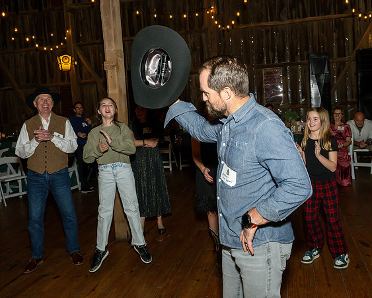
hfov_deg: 54.5
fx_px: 359
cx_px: 216
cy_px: 125
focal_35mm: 33
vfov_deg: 44.8
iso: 640
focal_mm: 17
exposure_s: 1/250
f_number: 8
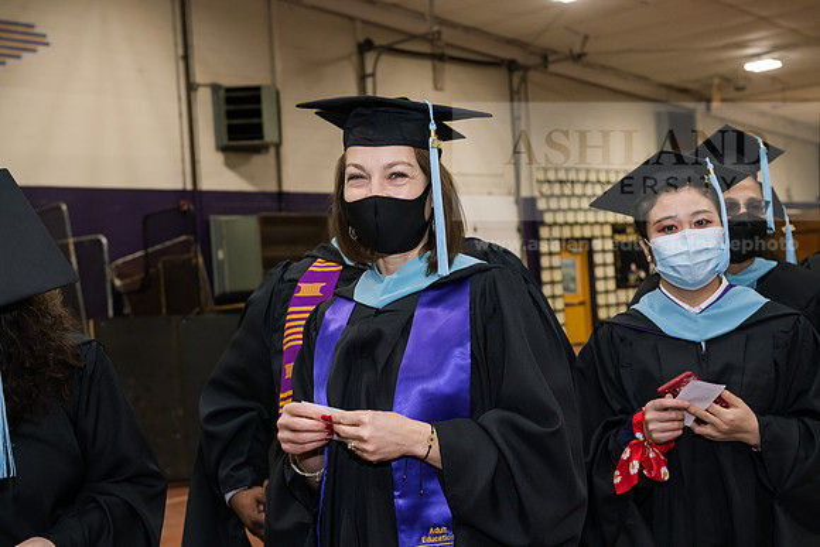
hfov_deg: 36.2
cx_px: 410
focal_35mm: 55
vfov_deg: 24.6
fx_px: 1253
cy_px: 274
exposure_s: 1/160
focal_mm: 55
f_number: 5.6
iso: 2500
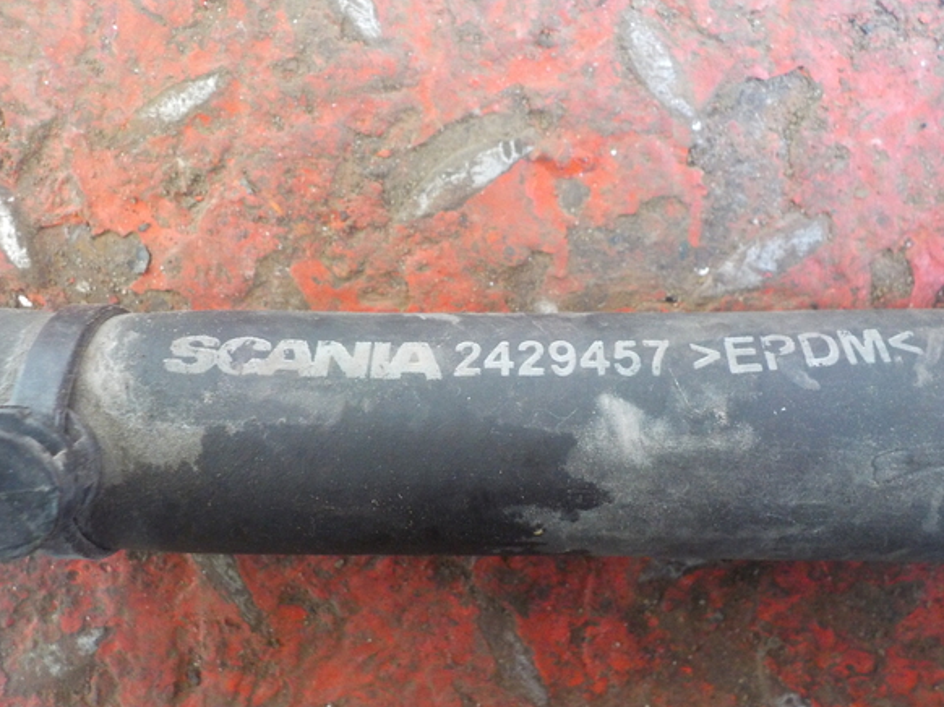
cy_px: 332
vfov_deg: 42.9
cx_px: 490
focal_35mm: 33
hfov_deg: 55.4
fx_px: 900
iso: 500
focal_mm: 4.1
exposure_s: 1/8
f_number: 3.3
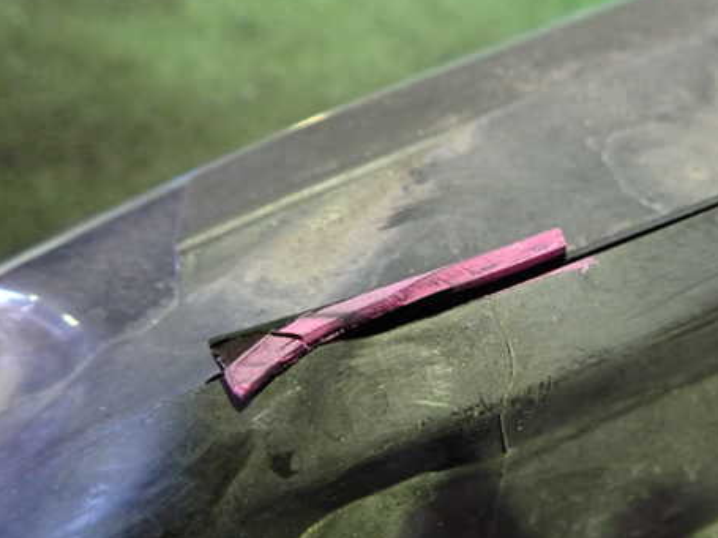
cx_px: 443
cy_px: 295
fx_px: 684
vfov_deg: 42.9
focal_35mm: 33
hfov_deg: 54.8
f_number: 2
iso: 640
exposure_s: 1/30
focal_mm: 4.5
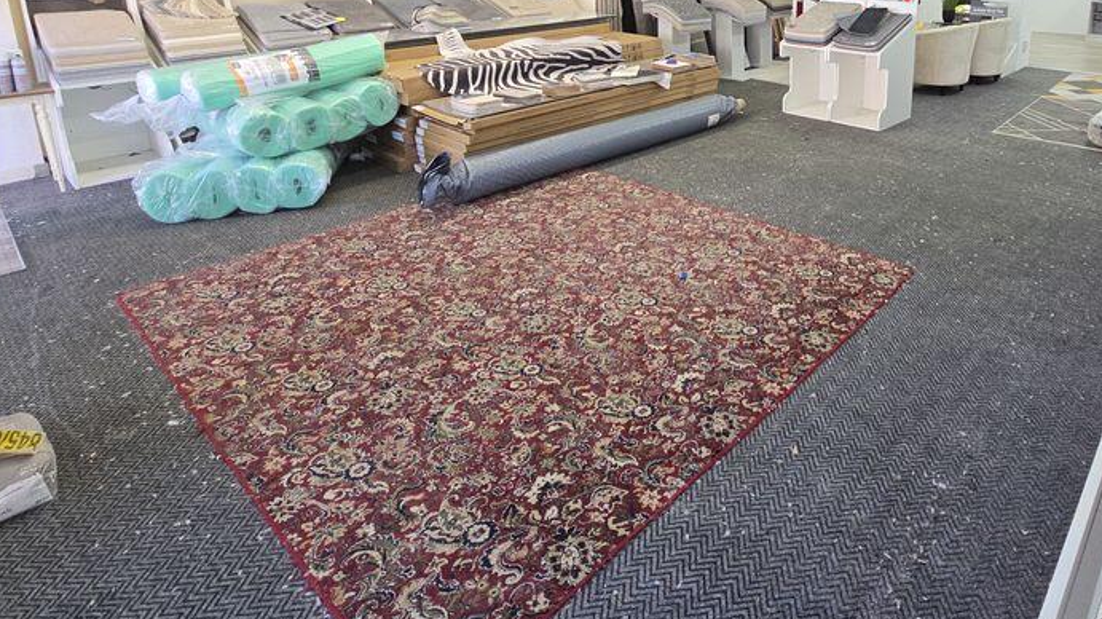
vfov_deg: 49.3
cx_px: 750
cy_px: 94
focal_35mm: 21
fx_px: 613
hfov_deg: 80.6
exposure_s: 1/50
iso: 50
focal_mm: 2.2
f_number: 2.2
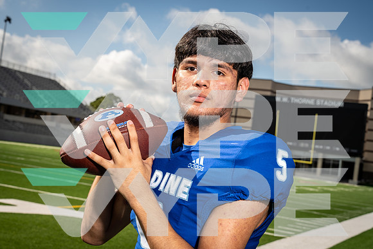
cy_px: 124
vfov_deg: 23.8
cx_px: 186
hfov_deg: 35.0
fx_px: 591
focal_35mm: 57
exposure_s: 1/250
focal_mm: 57
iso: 125
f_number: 8
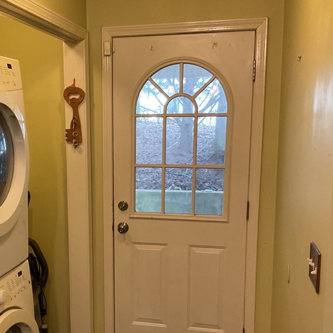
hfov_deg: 34.8
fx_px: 522
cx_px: 97
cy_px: 205
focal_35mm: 48
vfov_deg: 35.2
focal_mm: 3
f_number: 1.8
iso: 250
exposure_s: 1/60
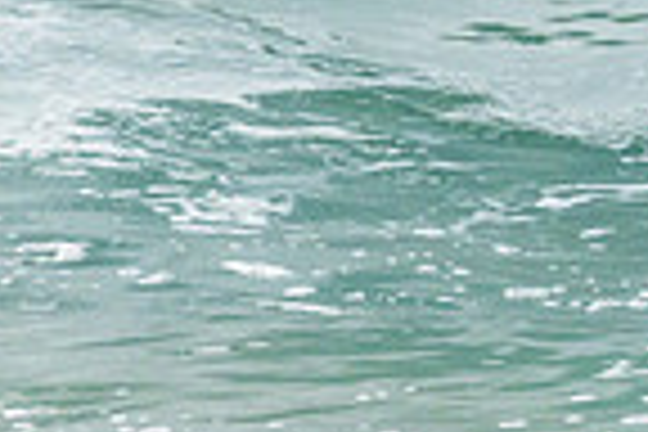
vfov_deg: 0.4
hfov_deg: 0.7
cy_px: -289
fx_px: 56372
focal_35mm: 3132
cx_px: 1570
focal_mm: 610
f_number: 11
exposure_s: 1/2000
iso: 1100
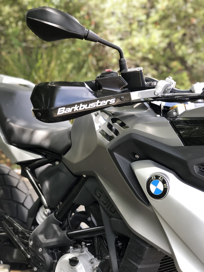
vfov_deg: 33.8
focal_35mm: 57
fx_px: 448
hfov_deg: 25.7
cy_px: 136
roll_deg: +0.0
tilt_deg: -19.7
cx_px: 102
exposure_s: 1/50
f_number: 2.8
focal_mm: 6.6
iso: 40
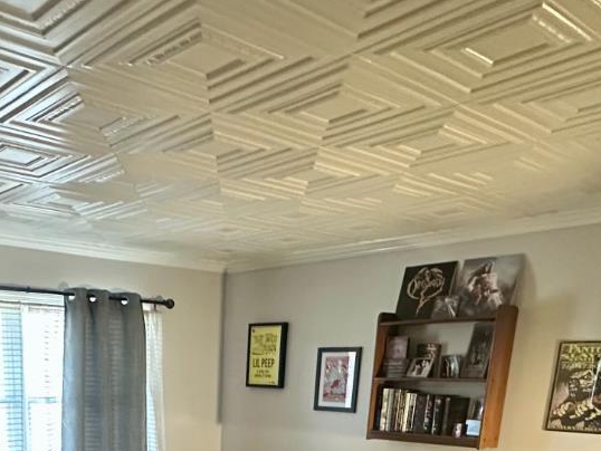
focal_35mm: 39
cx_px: 154
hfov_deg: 46.2
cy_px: 575
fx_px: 677
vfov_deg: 29.9
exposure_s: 1/60
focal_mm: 2.22
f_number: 2.2
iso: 800
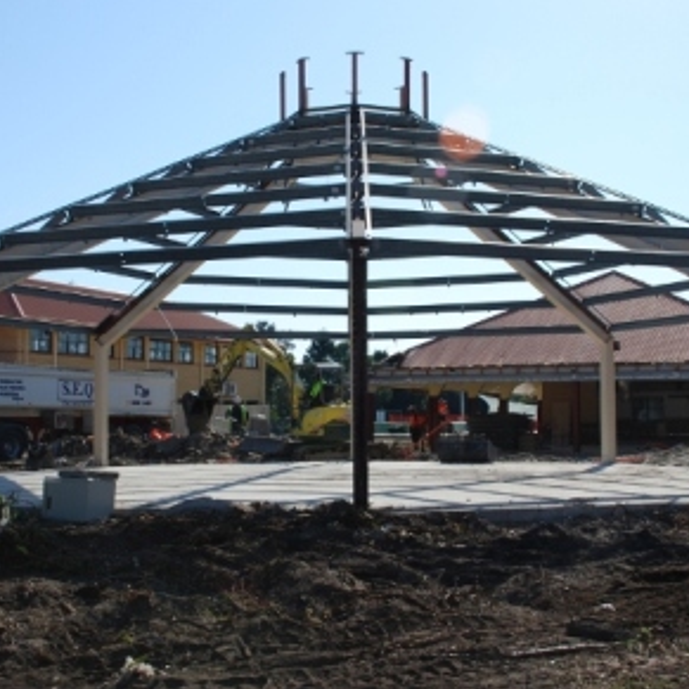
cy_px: 339
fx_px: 1239
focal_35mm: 55
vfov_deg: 31.1
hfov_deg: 31.1
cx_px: 360
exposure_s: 1/250
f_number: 8
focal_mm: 28
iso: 100
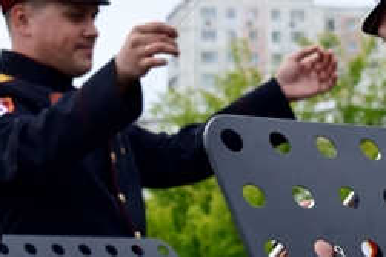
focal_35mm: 246
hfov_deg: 8.3
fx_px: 2641
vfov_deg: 5.6
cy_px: 200
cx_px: 328
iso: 640
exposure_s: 1/500
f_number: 11
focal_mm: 55
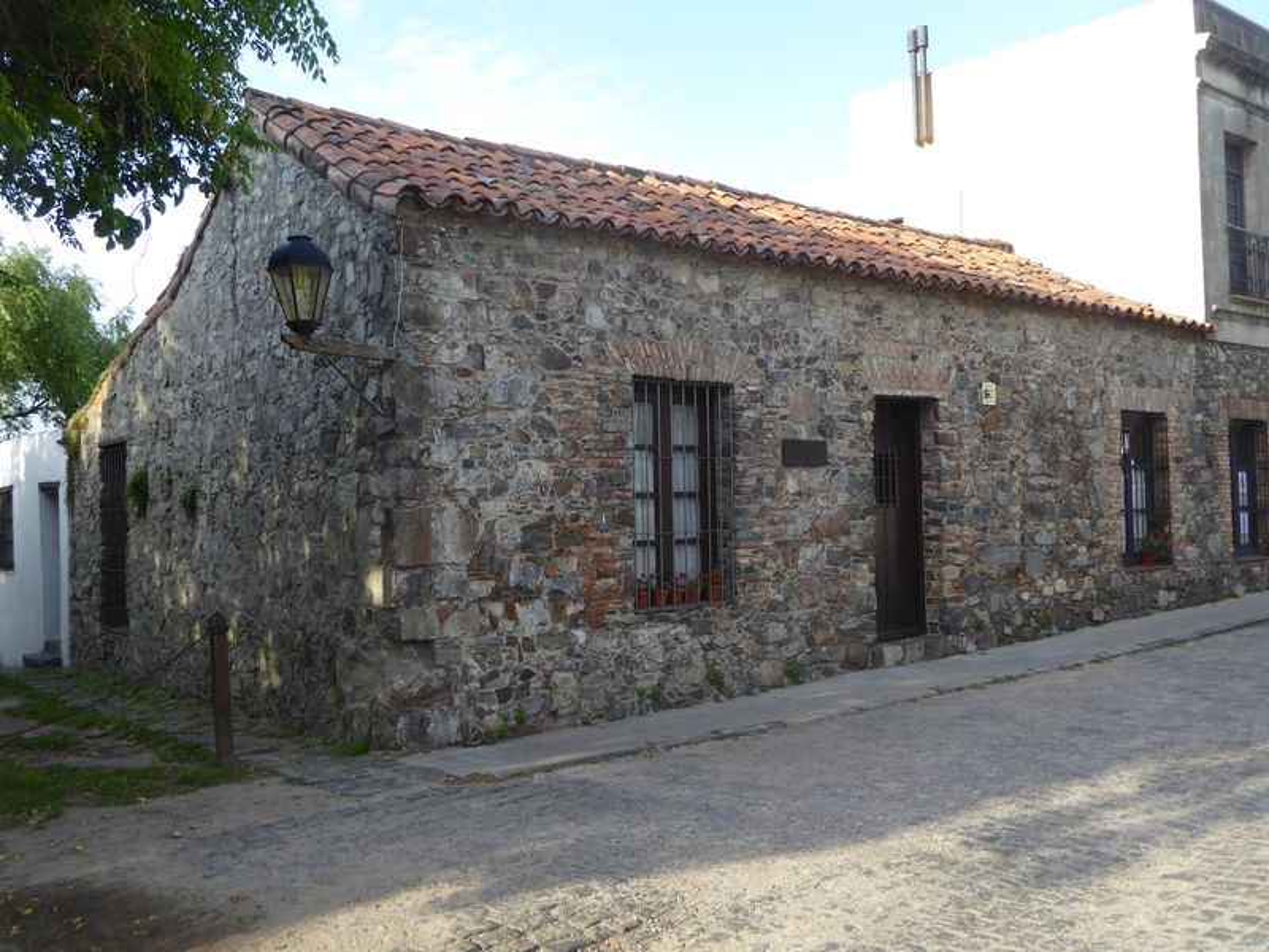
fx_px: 1320
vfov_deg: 39.7
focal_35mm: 36
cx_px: 634
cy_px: 476
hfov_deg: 51.4
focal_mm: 6.3
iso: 80
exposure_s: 1/160
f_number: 3.7
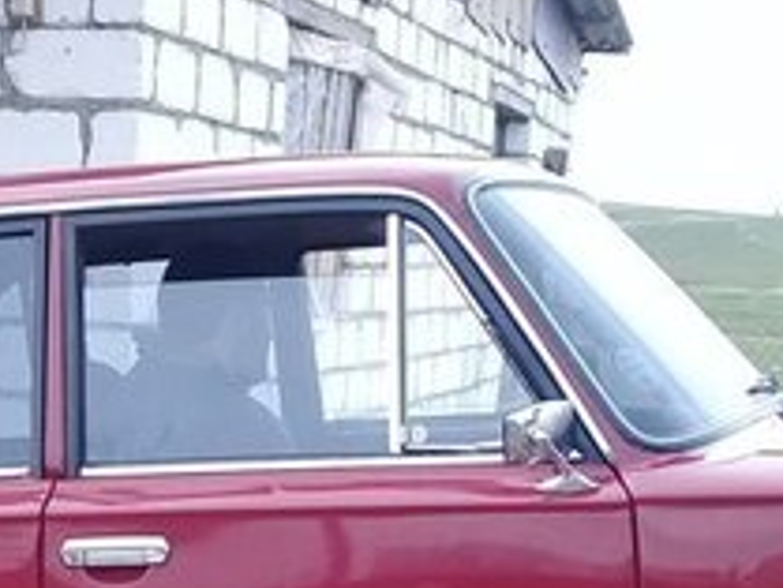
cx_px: 262
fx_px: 2218
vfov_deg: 14.6
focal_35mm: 98
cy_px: 728
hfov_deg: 20.0
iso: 50
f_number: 2.2
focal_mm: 3.3
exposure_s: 1/245
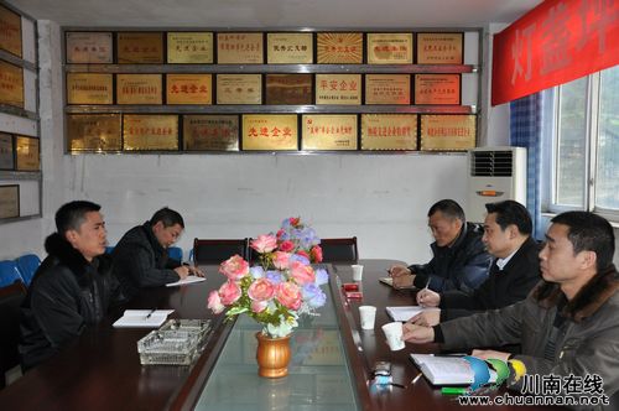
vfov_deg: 39.9
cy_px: 206
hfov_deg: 57.3
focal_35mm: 33
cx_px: 310
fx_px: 567
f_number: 3.8
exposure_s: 1/60
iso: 800
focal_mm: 22
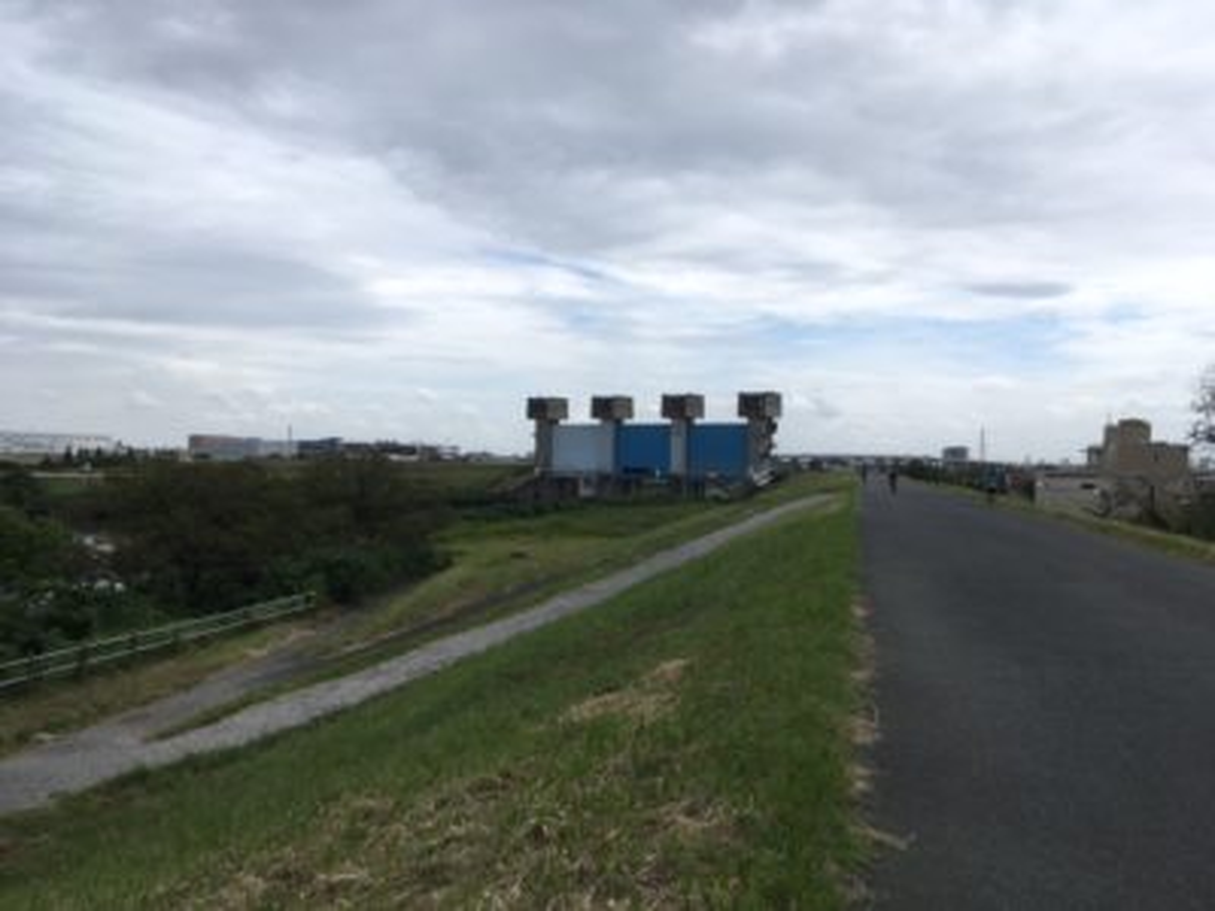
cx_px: 608
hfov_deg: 61.7
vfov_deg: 48.2
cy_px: 456
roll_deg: -0.7
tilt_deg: -0.3
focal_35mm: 29
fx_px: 1018
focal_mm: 4.15
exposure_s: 1/2331
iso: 25
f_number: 2.2
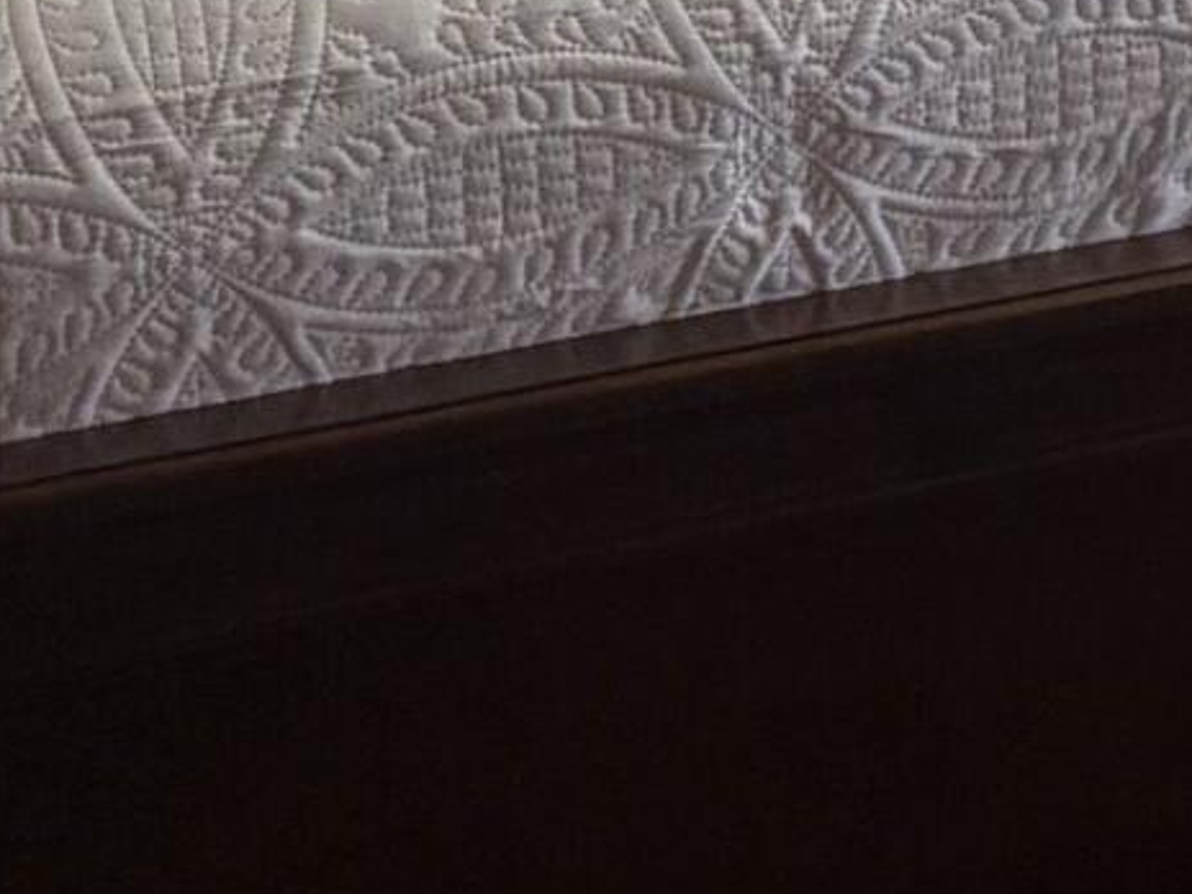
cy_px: -1135
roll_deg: +0.4
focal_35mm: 168
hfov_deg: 10.1
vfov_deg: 8.2
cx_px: 2959
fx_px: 5785
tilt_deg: -5.3
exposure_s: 1/60
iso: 200
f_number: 1.6
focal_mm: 5.96
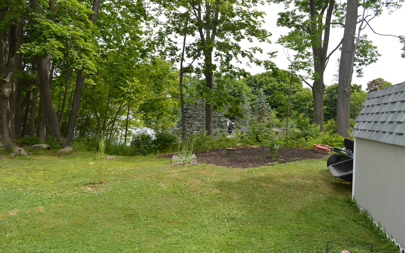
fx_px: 309
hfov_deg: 66.5
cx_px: 203
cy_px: 122
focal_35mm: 28
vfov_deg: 44.5
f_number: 5.6
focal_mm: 18
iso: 100
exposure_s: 1/200
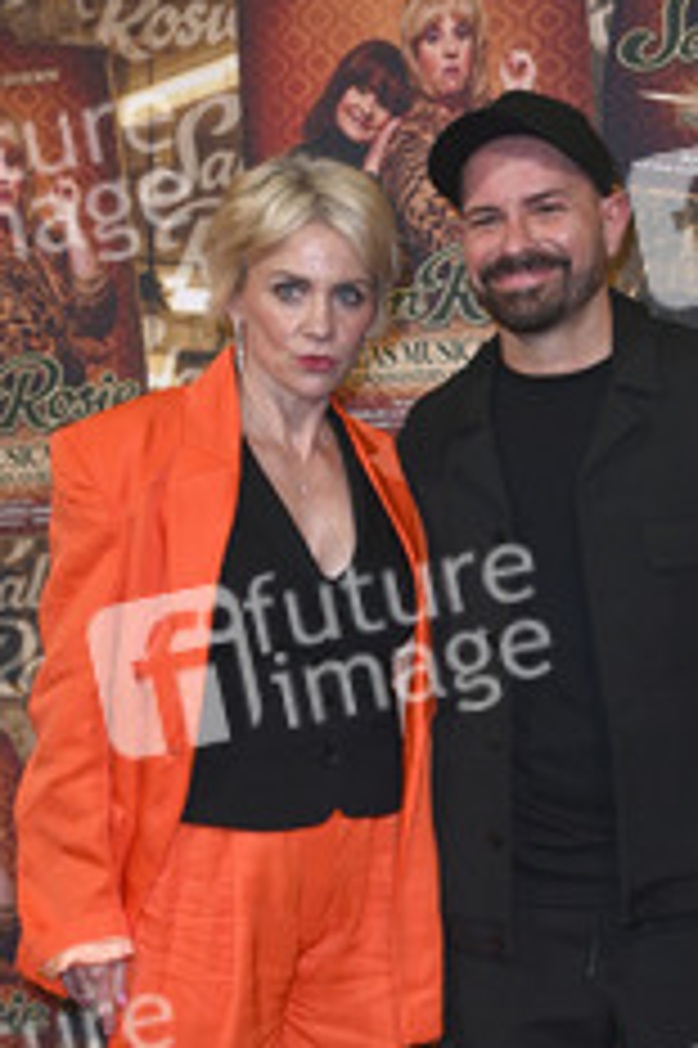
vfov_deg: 16.9
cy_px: 877
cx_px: 450
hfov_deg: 11.4
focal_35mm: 120
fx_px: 3495
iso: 1250
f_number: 5.6
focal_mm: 70
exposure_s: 1/250
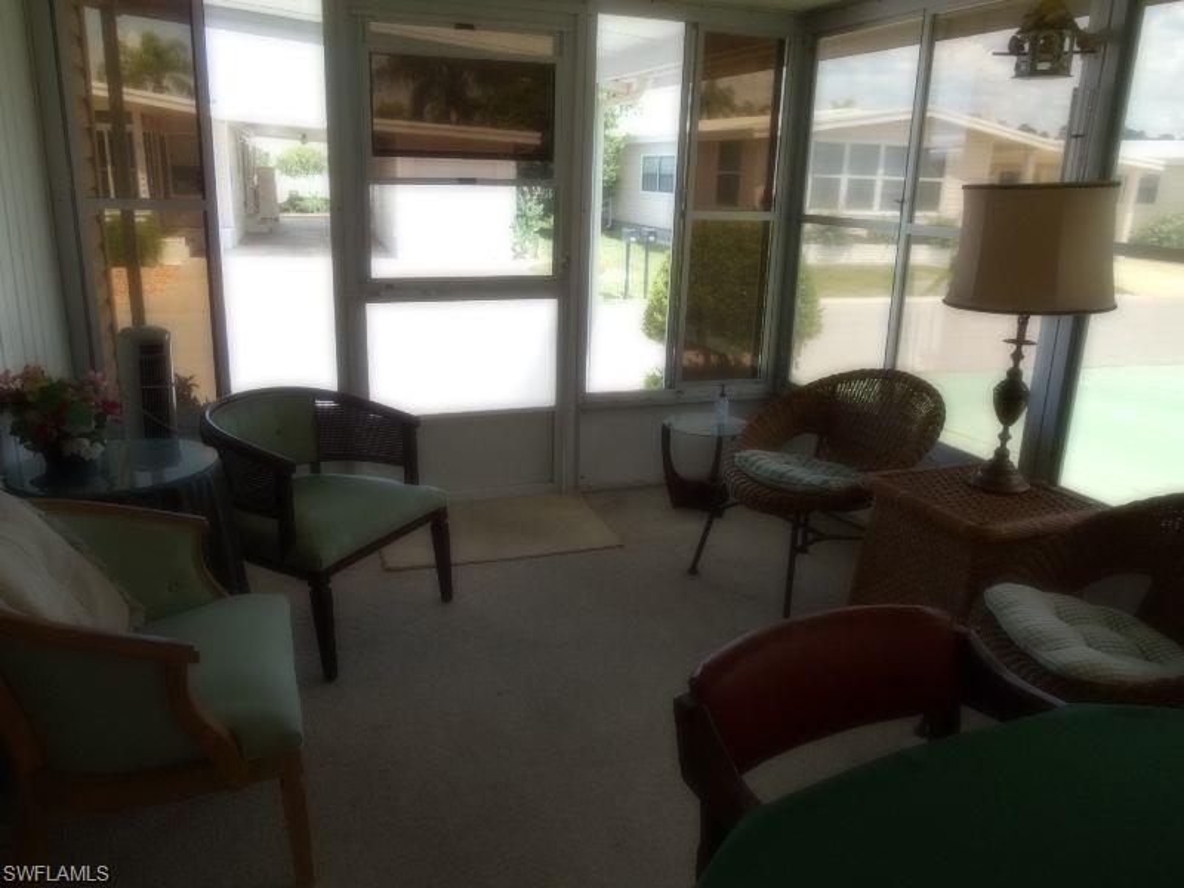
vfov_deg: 53.1
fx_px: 889
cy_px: 444
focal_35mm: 26
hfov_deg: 67.3
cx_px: 592
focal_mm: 4.7
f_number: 3.4
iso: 80
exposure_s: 1/80
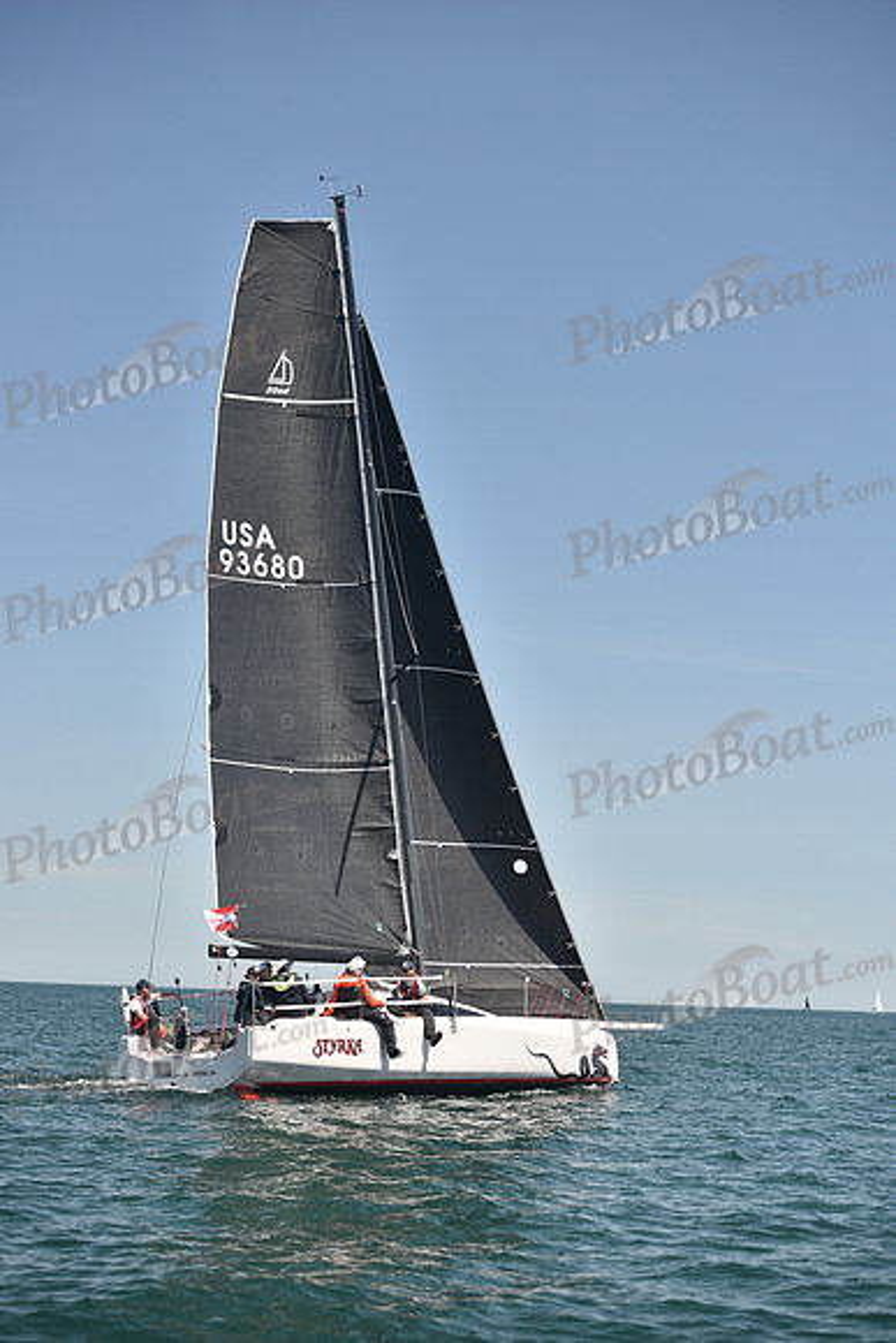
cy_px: 672
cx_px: 448
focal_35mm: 70
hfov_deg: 19.5
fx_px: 2612
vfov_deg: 28.8
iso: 250
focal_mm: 70
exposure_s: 1/800
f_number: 4
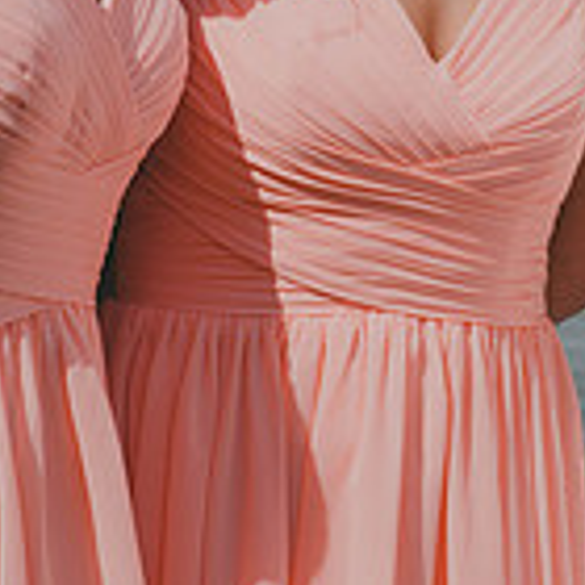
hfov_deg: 11.9
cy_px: -188
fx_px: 2753
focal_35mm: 144
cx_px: 673
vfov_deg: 11.8
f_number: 7.1
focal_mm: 41
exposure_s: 1/400
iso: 100
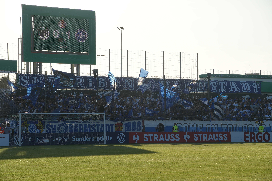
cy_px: 90
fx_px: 929
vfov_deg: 11.1
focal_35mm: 123
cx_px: 136
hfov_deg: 16.7
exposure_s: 1/320
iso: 100
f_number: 8
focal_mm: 82
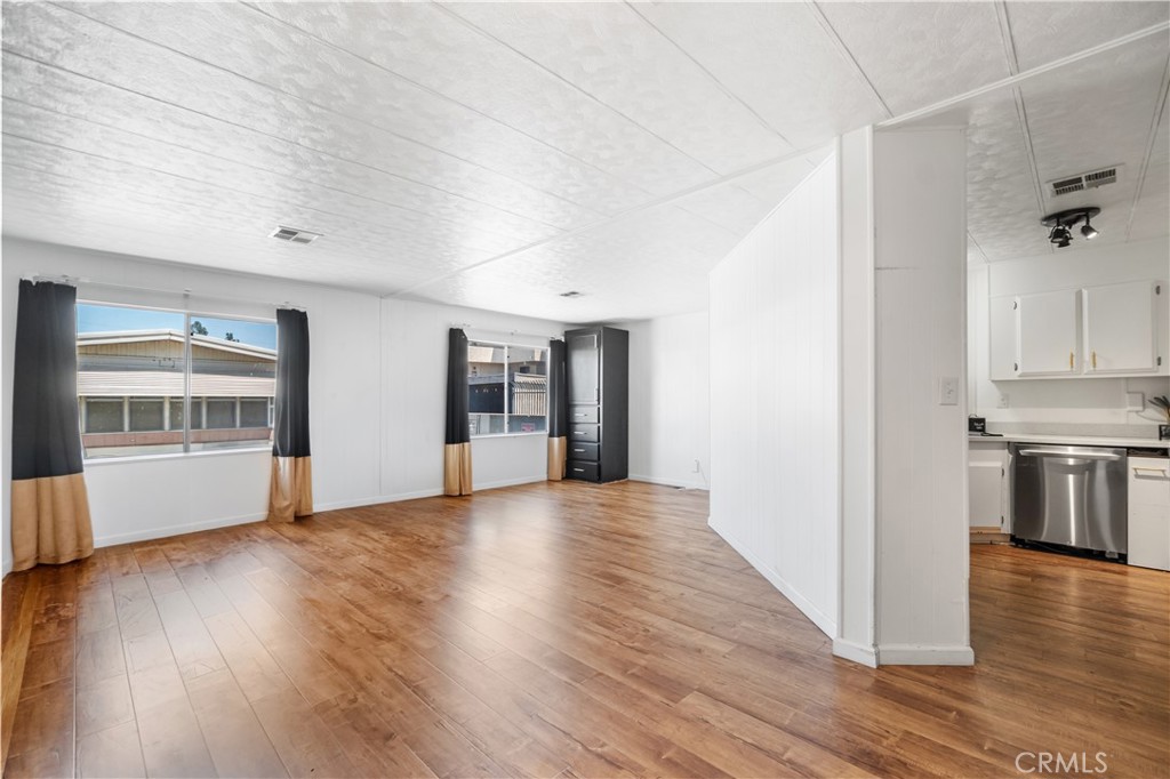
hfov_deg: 100.4
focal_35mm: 15
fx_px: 487
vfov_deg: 77.3
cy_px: 390
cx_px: 585
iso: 320
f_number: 7.1
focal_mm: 10
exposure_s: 1/10
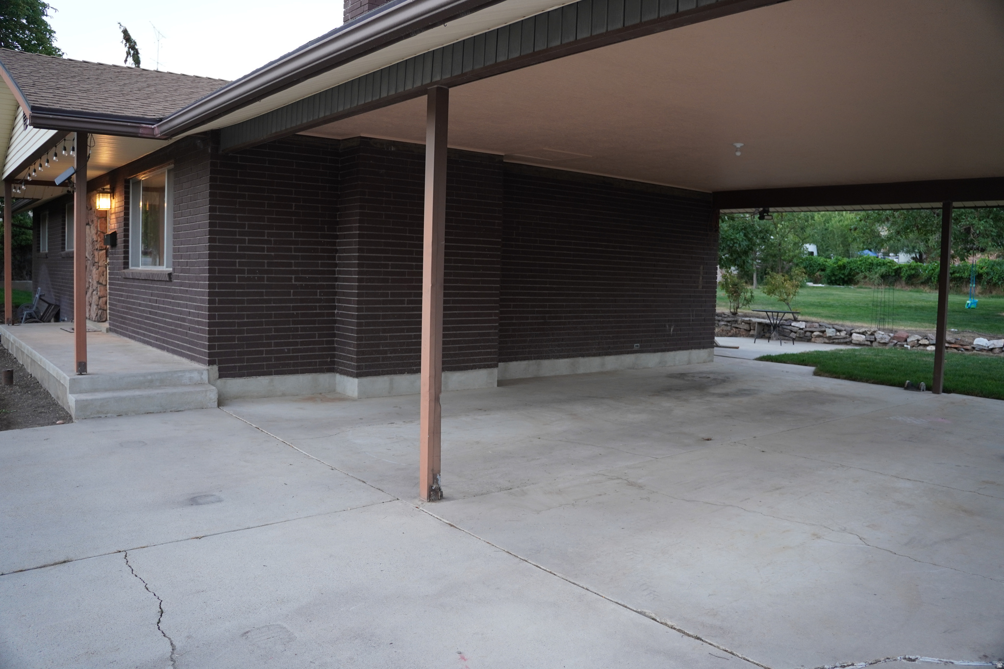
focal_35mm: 27
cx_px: 502
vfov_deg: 47.9
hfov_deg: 67.4
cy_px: 334
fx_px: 753
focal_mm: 18
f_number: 2.8
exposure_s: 1/30
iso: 320
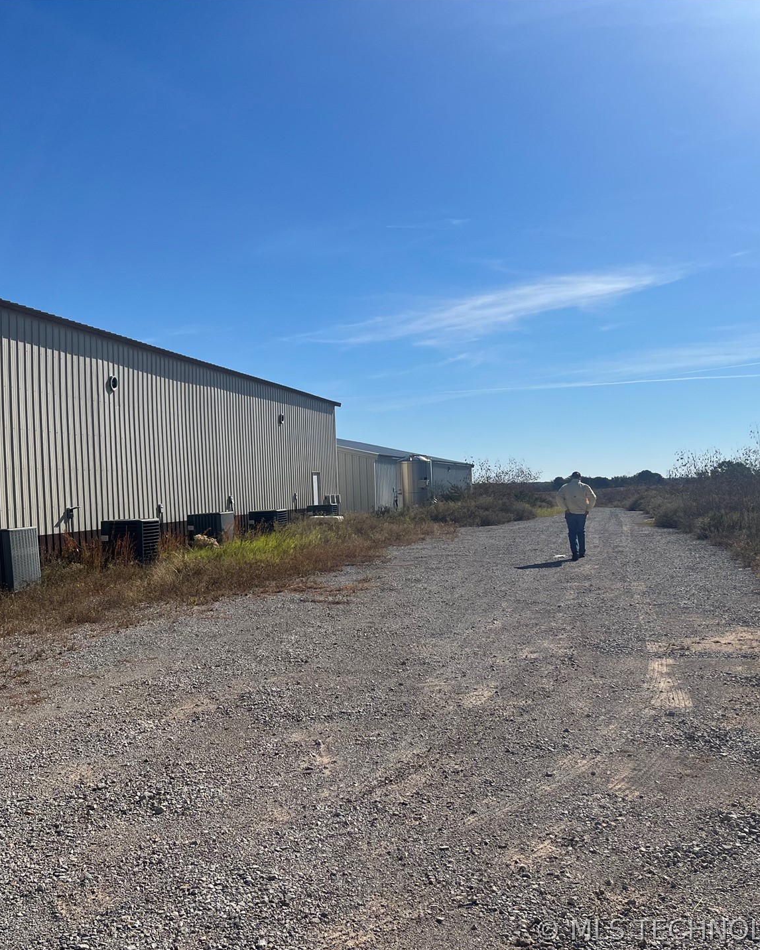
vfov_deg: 52.9
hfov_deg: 43.2
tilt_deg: -0.2
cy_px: 475
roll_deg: +1.7
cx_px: 328
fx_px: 956
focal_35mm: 34
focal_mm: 5.1
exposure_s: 1/7353
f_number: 1.6
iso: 50
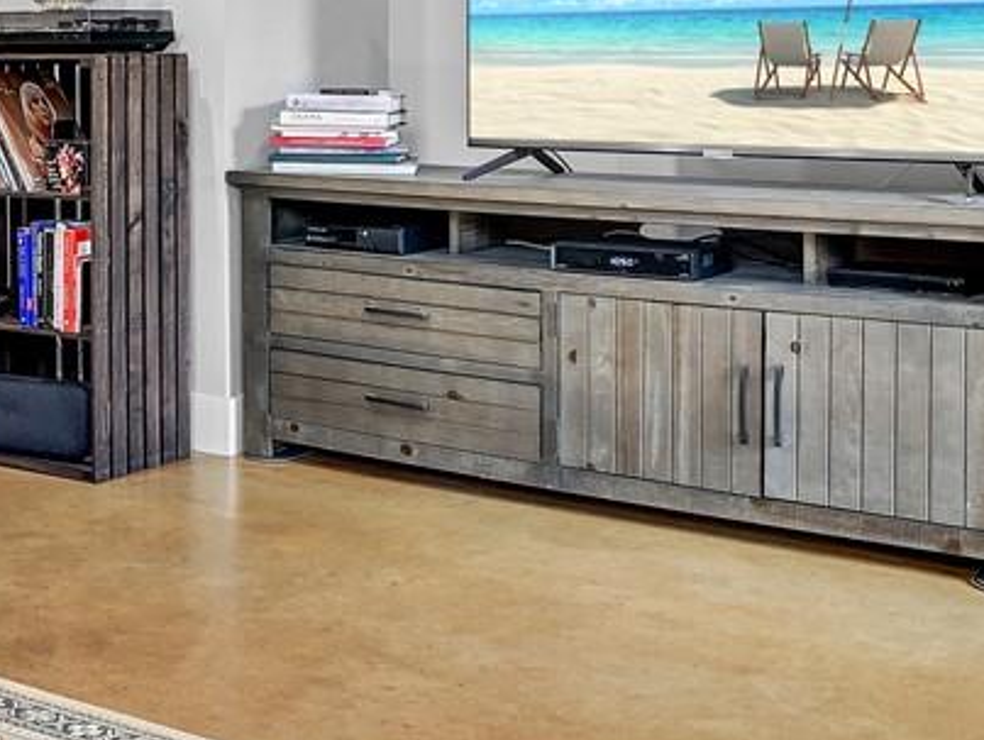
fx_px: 1878
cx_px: 10
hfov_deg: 27.7
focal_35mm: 66
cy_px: 137
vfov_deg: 22.0
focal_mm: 4.3
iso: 25
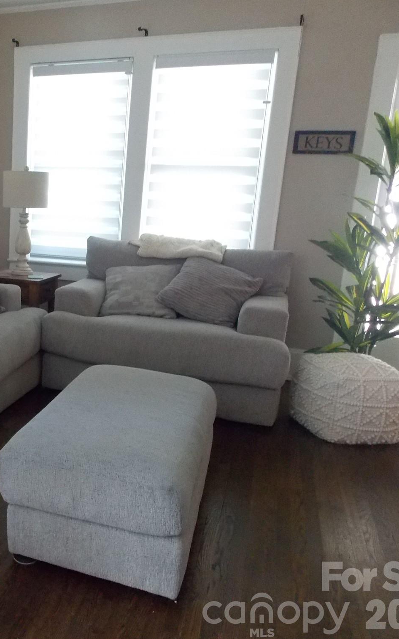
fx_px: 574
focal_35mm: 33
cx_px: 24
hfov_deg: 35.6
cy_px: 320
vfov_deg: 58.1
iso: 400
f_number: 3.1
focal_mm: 4
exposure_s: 1/20
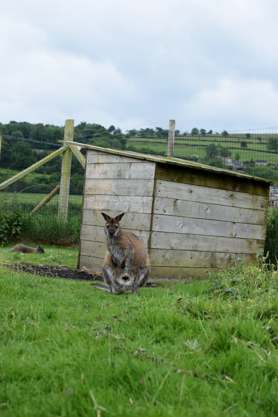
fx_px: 608
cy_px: 208
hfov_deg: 25.8
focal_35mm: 52
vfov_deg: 37.9
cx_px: 139
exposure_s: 1/1250
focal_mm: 35
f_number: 5
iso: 400
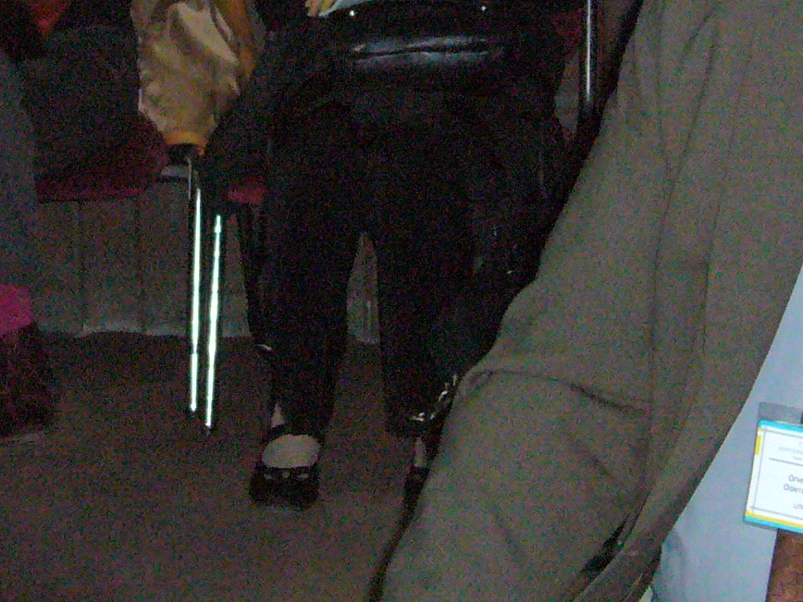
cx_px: 260
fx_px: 3387
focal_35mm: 146
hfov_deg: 13.5
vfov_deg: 10.1
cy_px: -31
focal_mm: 7.5
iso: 400
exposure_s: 1/8
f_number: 3.2
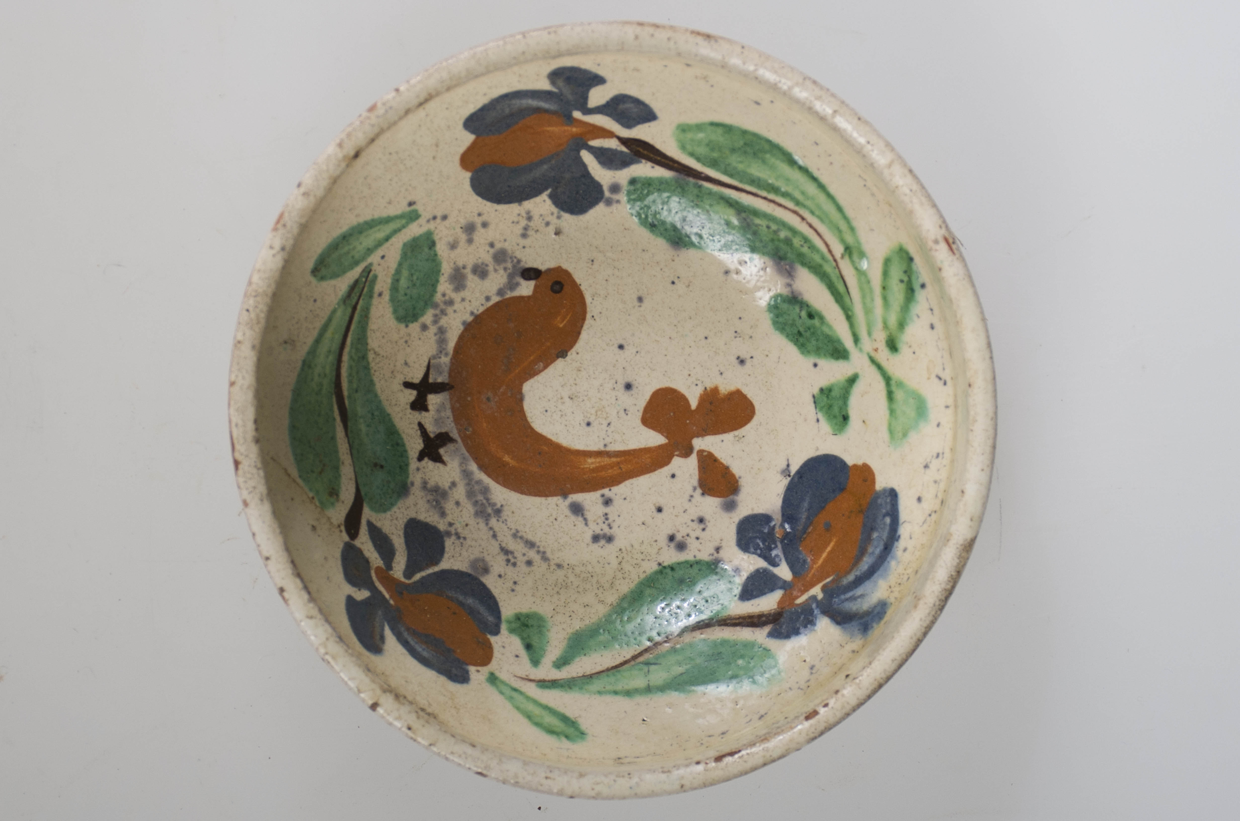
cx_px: 620
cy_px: 410
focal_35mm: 75
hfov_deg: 27.0
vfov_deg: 18.1
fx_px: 2578
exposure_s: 1/200
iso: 100
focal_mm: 50
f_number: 6.3
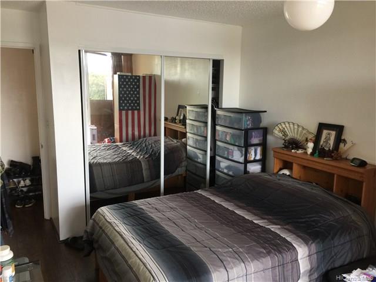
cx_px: 188
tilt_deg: -8.5
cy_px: 141
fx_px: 315
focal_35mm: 29
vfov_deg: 48.2
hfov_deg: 61.7
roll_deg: -1.0
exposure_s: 1/30
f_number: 2.2
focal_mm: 4.15
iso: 32
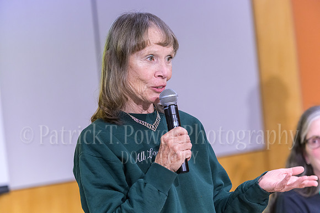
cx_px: 160
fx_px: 1866
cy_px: 106
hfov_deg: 9.8
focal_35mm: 210
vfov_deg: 6.5
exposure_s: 1/250
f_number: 4
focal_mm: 210
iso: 4000
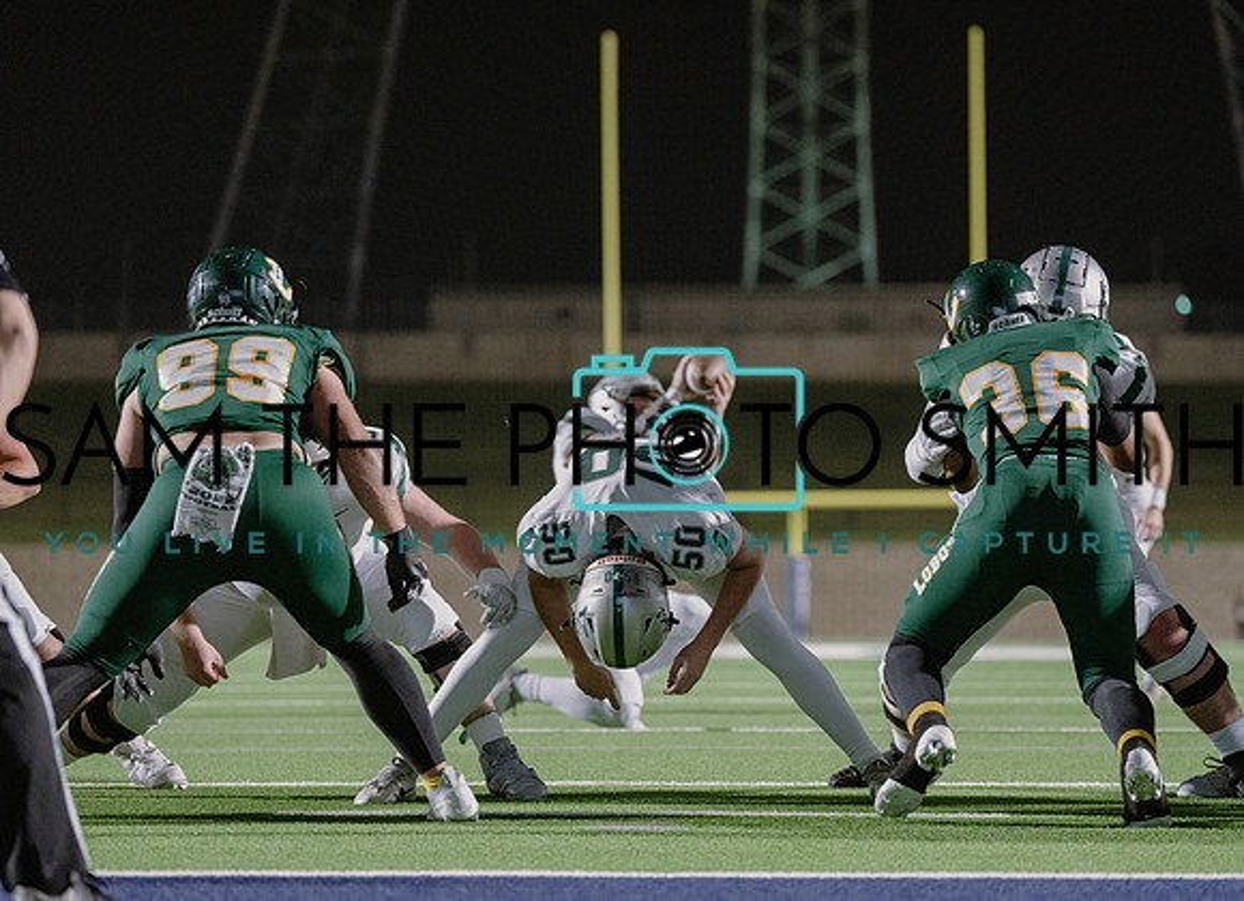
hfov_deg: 12.9
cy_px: 468
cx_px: 691
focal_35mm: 156
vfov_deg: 9.3
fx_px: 5521
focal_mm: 134
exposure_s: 1/1000
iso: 6400
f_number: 2.8
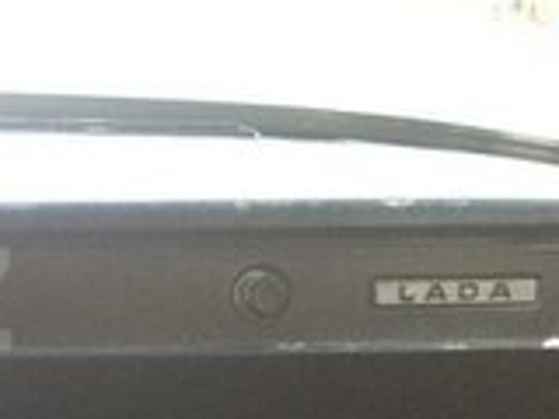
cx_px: -346
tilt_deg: -10.8
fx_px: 1938
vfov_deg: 12.3
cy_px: 299
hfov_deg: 14.9
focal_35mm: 120
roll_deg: +0.6
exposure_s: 1/33
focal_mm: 4.15
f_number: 2.2
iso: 80
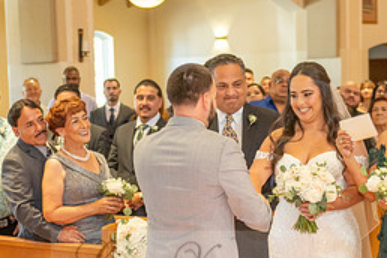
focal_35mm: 101
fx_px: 1086
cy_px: 266
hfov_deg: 20.2
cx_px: 182
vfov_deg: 13.3
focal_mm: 45
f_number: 2.8
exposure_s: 1/160
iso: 1600
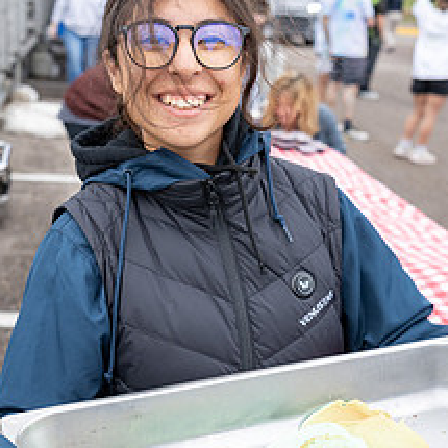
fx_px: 805
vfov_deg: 30.8
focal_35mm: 55
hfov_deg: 31.0
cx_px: 183
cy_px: 301
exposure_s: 1/500
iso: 160
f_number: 2.8
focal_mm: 24
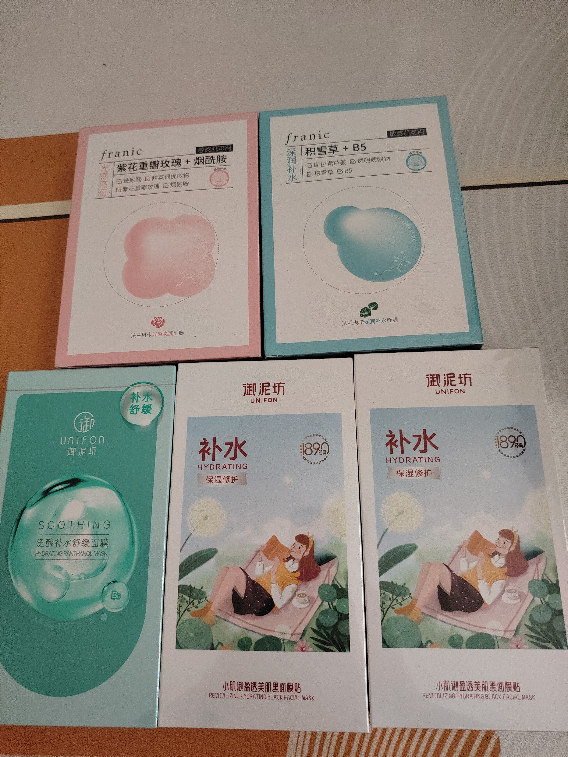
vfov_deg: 71.6
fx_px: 525
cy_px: 378
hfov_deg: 56.8
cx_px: 284
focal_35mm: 24
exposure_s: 1/400
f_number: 1.75
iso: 3638
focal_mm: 5.25
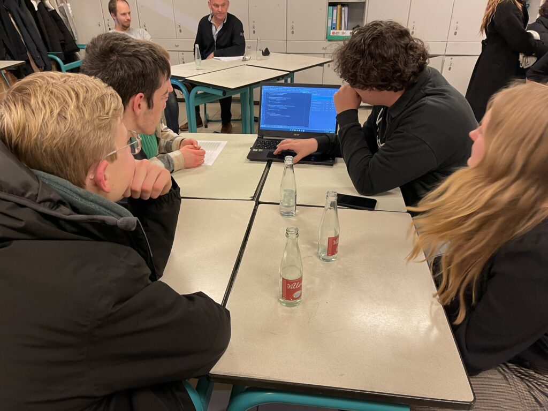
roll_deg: +0.2
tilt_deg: -29.3
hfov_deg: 69.4
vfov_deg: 54.9
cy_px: 206
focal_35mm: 25
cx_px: 274
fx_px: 396
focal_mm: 5.1
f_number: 1.6
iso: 200
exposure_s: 1/50
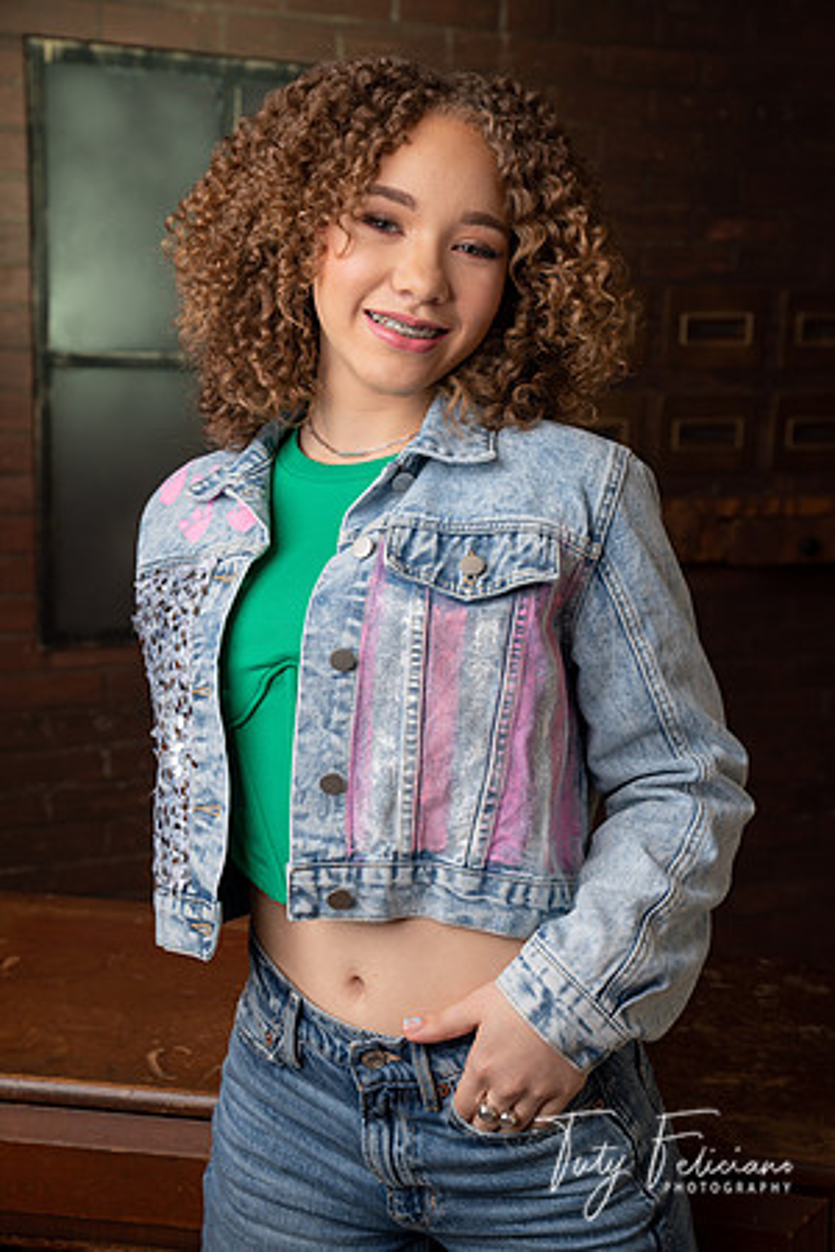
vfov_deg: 36.2
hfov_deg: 24.6
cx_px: 418
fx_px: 1913
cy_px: 626
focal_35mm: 55
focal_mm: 55
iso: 100
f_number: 5.6
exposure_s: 1/100
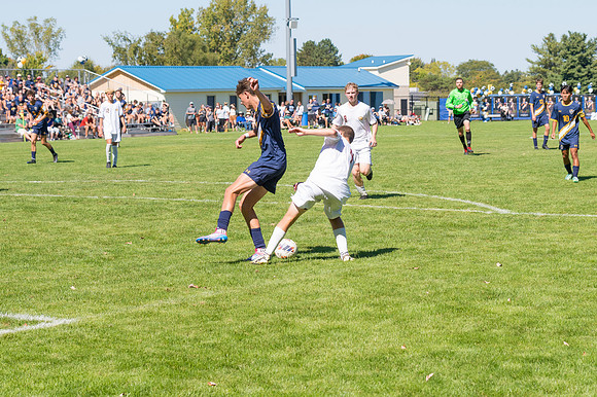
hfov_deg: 19.5
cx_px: 298
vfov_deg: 13.0
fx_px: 1740
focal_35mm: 105
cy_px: 198
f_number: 5.6
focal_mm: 70
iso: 320
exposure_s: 1/1250
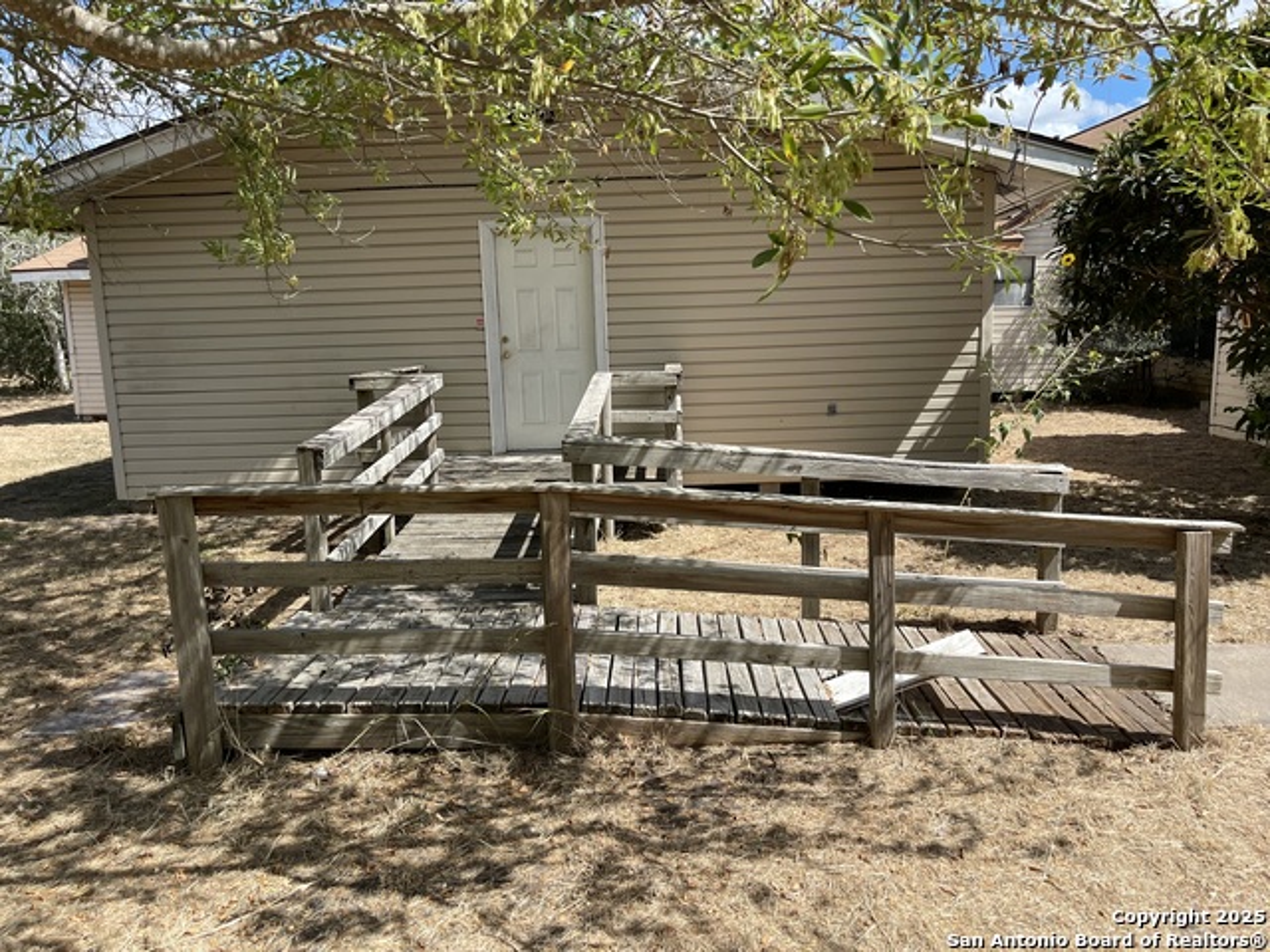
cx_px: 635
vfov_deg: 54.9
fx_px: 917
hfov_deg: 69.4
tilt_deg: -9.0
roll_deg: +2.3
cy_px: 476
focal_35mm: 25
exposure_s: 1/2123
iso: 32
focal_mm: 5.1
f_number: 1.6
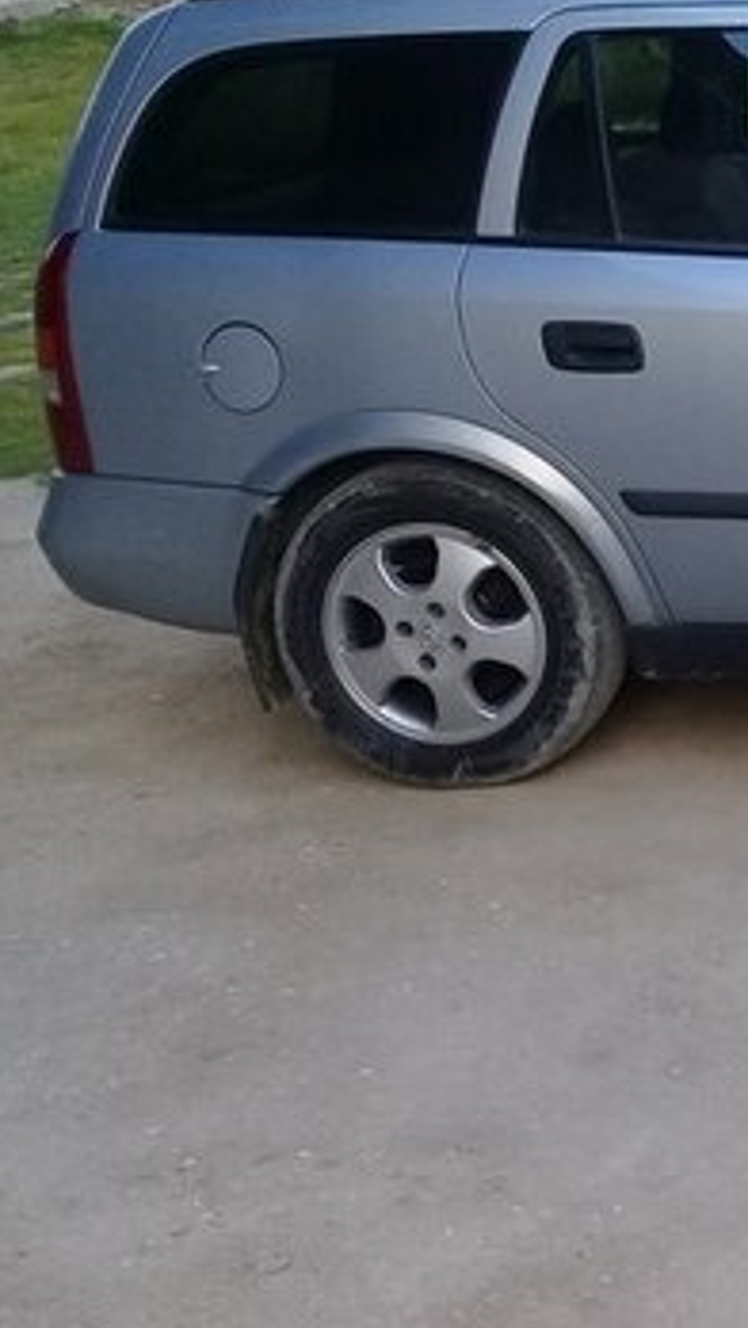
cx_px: 1156
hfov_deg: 16.9
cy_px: 563
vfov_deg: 32.8
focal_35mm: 64
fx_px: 2254
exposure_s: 1/106
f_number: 2.2
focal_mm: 3.3
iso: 50
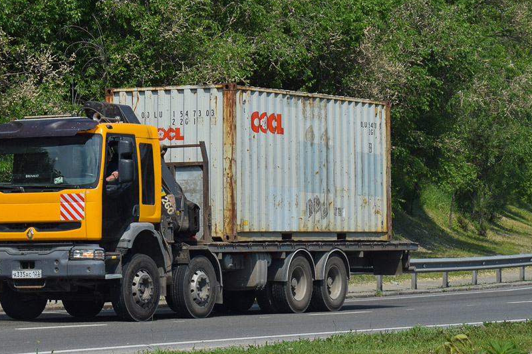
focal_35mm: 124
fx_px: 1828
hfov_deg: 16.5
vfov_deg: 11.1
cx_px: 136
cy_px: 153
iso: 200
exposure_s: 1/800
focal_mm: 55
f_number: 6.3
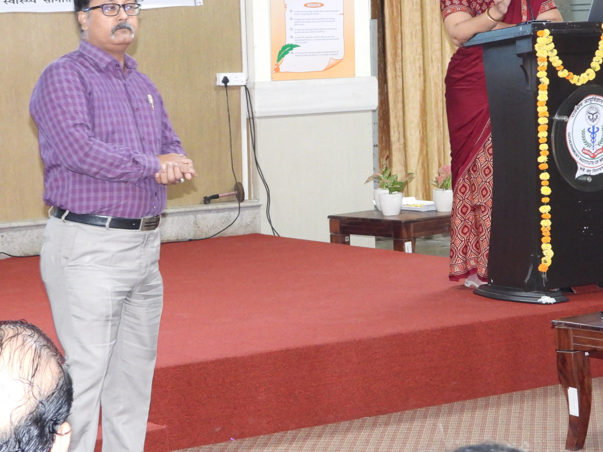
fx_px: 1969
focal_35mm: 113
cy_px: 208
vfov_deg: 13.1
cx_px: 337
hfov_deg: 17.4
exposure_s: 1/30
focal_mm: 12.6
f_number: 3.5
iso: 560
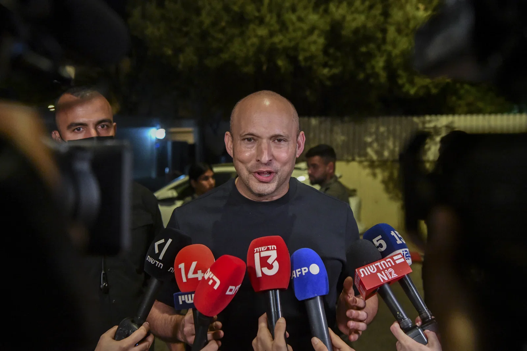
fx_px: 615
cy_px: 176
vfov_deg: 31.9
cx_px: 264
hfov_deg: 46.4
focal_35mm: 42
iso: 6400
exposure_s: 1/160
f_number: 4.5
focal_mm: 42
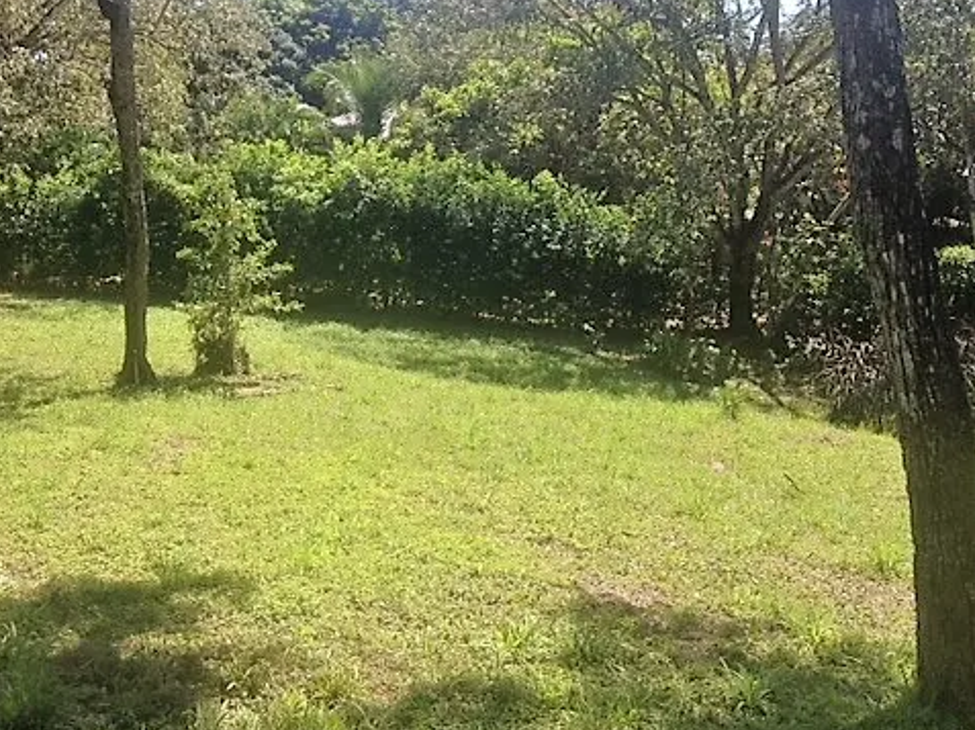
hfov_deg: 40.4
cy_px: 264
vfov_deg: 30.7
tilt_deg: -11.1
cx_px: 421
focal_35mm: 47
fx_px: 1323
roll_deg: +1.2
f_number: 2.4
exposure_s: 1/717
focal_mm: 4.28
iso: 50
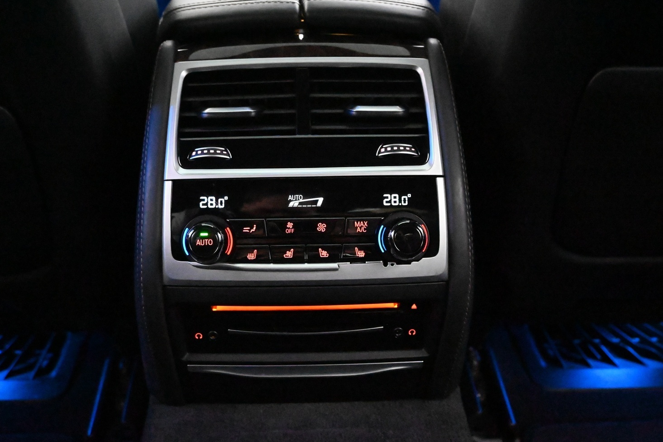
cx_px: 308
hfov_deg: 45.4
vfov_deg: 31.2
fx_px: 792
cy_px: 205
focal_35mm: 43
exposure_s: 1/40
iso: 25600
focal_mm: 26
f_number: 4.5
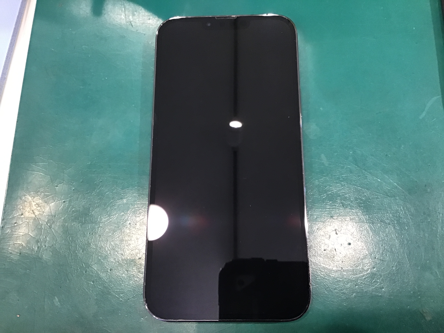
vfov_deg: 45.4
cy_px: 166
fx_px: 398
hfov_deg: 58.4
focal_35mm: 31
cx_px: 222
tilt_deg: -73.7
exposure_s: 1/30
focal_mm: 3.3
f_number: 2.4
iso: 125
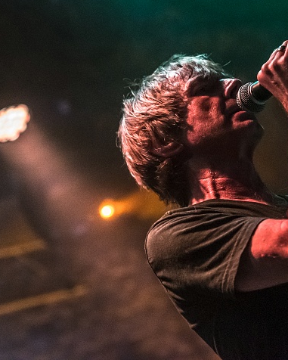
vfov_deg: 10.5
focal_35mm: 183
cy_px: 179
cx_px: 206
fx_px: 1949
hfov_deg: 8.4
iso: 4000
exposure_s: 1/80
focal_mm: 86
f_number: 2.8
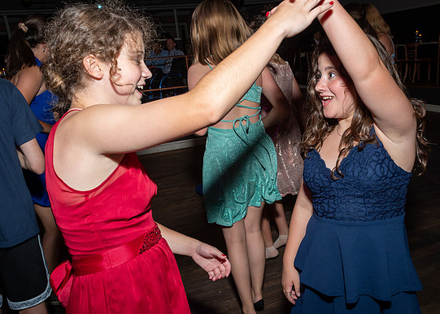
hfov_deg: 59.1
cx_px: 243
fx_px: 387
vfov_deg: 44.1
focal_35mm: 31
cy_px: 174
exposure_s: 1/250
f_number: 5.6
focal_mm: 17
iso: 400
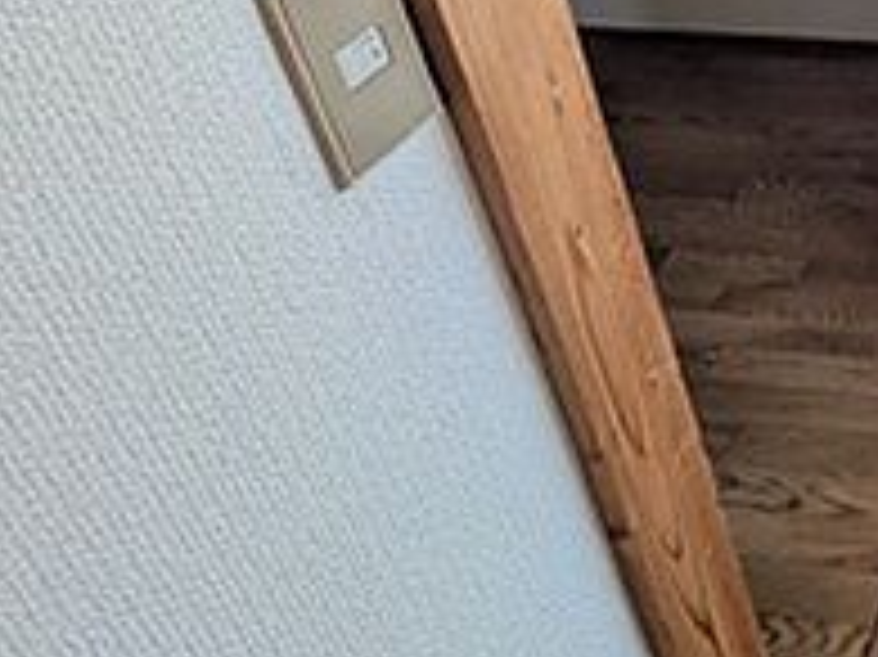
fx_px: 1166
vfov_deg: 28.1
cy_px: -99
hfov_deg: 30.7
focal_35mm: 46
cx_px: 1184
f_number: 2.2
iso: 104
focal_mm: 1.85
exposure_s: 1/372
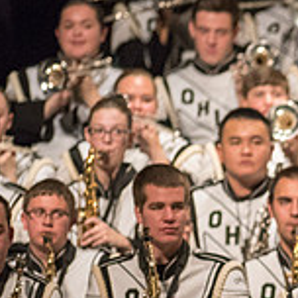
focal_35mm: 973
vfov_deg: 1.8
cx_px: 543
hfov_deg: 1.8
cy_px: 299
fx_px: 9477
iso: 4000
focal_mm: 300
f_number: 2.8
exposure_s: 1/500
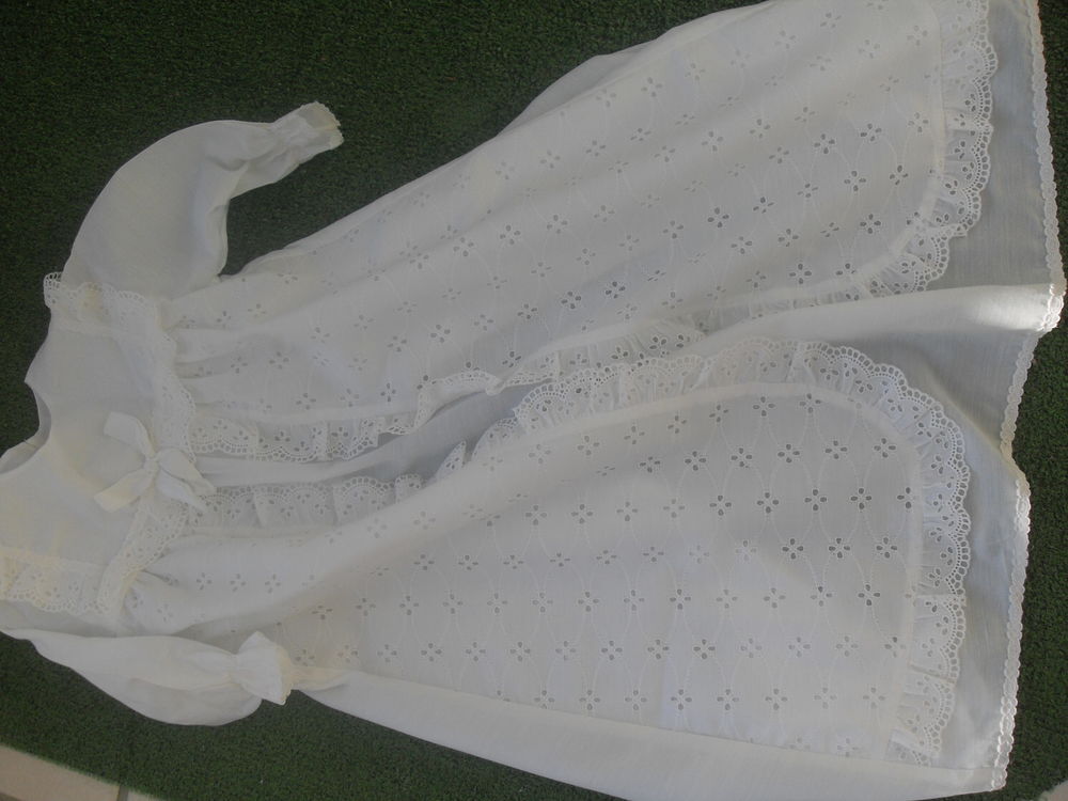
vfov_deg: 38.7
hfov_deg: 50.1
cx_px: 534
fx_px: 1142
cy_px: 400
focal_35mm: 37
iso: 80
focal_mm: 6.3
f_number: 8.9
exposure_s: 1/60
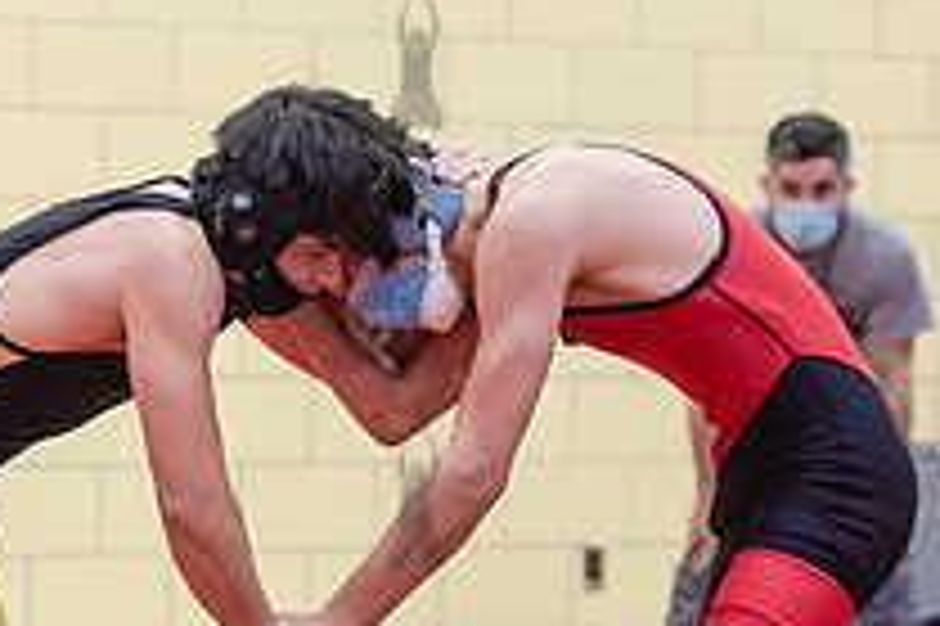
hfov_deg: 8.7
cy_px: 430
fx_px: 6183
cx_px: 326
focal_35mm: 237
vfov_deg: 5.8
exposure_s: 1/400
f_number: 3.5
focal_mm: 80
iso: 4000
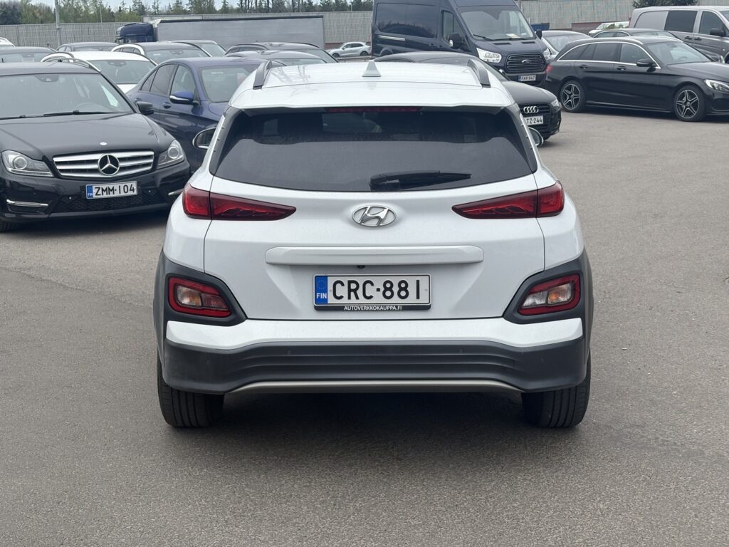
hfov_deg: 36.8
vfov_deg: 28.0
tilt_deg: -11.6
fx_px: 1095
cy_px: 274
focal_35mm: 52
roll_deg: +2.6
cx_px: 364
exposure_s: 1/1082
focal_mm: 5.96
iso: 32
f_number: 1.6
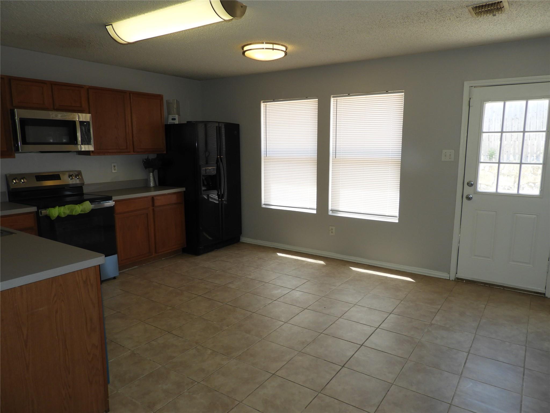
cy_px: 206
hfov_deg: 71.6
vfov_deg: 56.8
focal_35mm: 24
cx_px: 275
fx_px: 381
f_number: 3.3
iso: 100
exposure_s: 1/60
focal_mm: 4.3
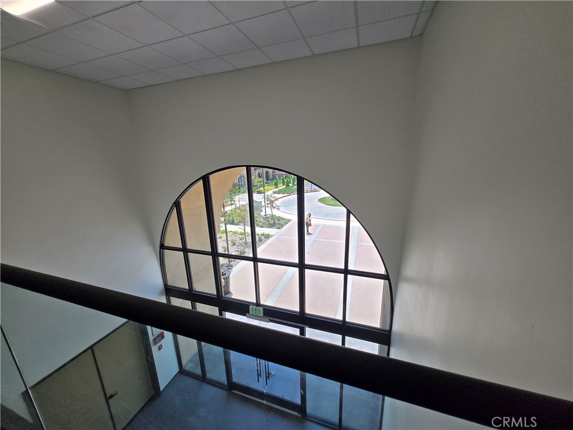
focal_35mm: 13
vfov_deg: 89.9
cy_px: 215
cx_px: 286
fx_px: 215
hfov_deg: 106.2
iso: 40
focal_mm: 1.7
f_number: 2.2
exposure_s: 1/719
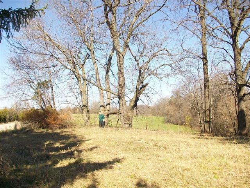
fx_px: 231
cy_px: 94
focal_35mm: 32
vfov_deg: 44.2
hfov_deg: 56.8
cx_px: 125
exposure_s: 1/500
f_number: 2.8
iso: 64
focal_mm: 5.7
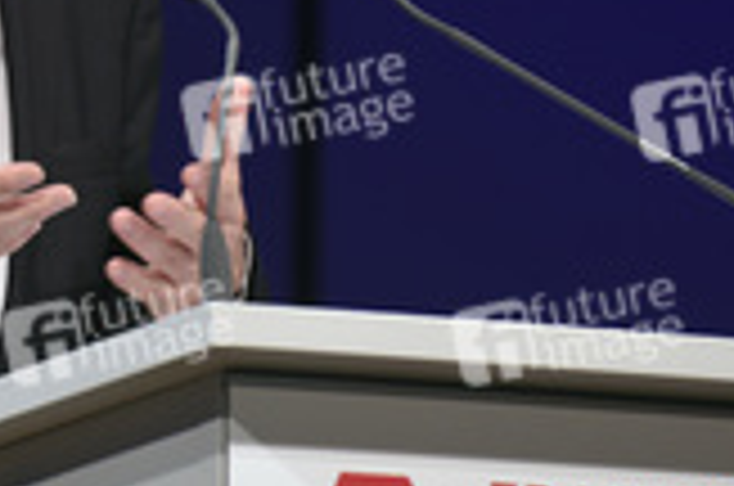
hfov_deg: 3.1
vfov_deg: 2.1
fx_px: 13512
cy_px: -4
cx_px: 178
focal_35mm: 664
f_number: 5.3
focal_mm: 240
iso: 1250
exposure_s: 1/125
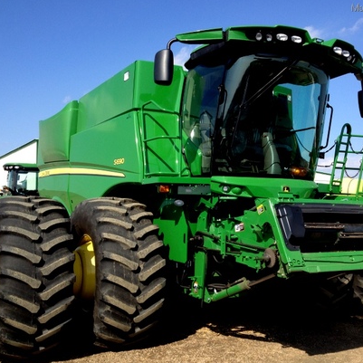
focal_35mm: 42
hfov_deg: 40.0
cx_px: 191
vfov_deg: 40.0
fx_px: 498
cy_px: 182
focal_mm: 4.28
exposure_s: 1/1082
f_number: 2.4
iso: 64
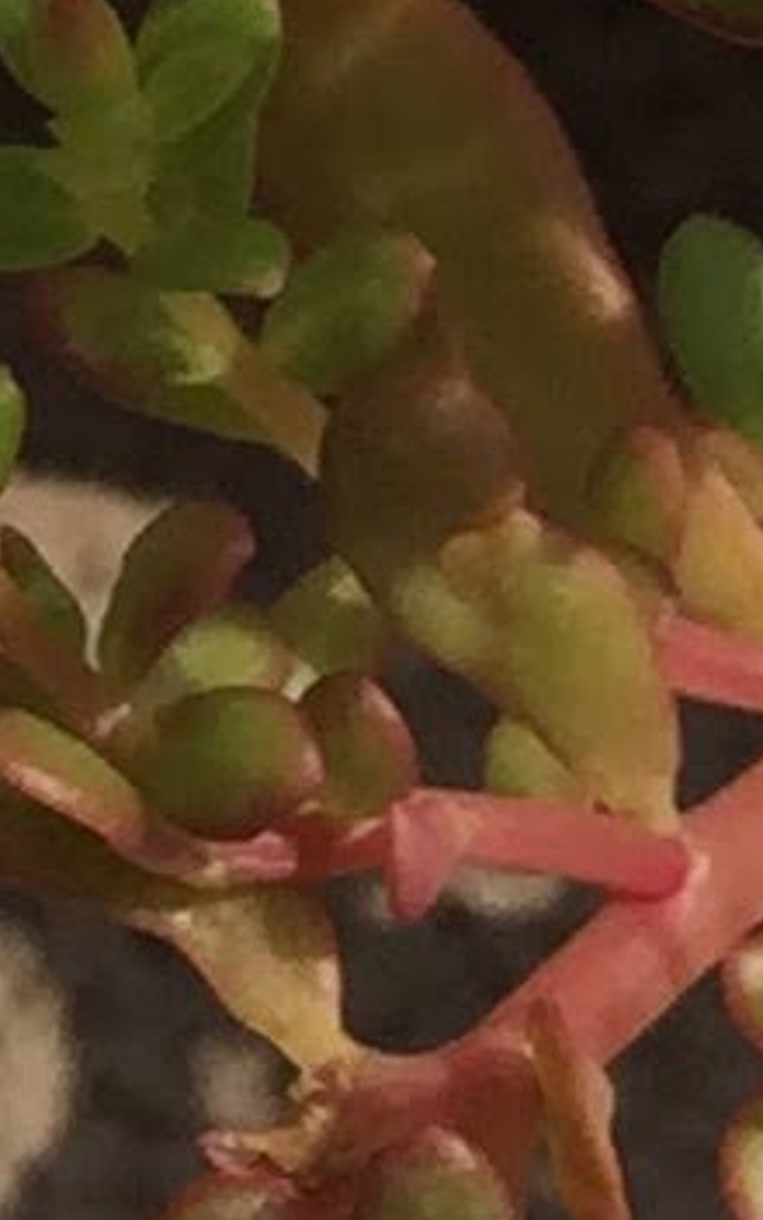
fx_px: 9482
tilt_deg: -46.8
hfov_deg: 4.3
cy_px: -1626
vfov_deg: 7.0
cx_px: -2282
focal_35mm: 285
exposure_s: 1/2083
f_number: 2.2
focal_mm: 4.15
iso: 32
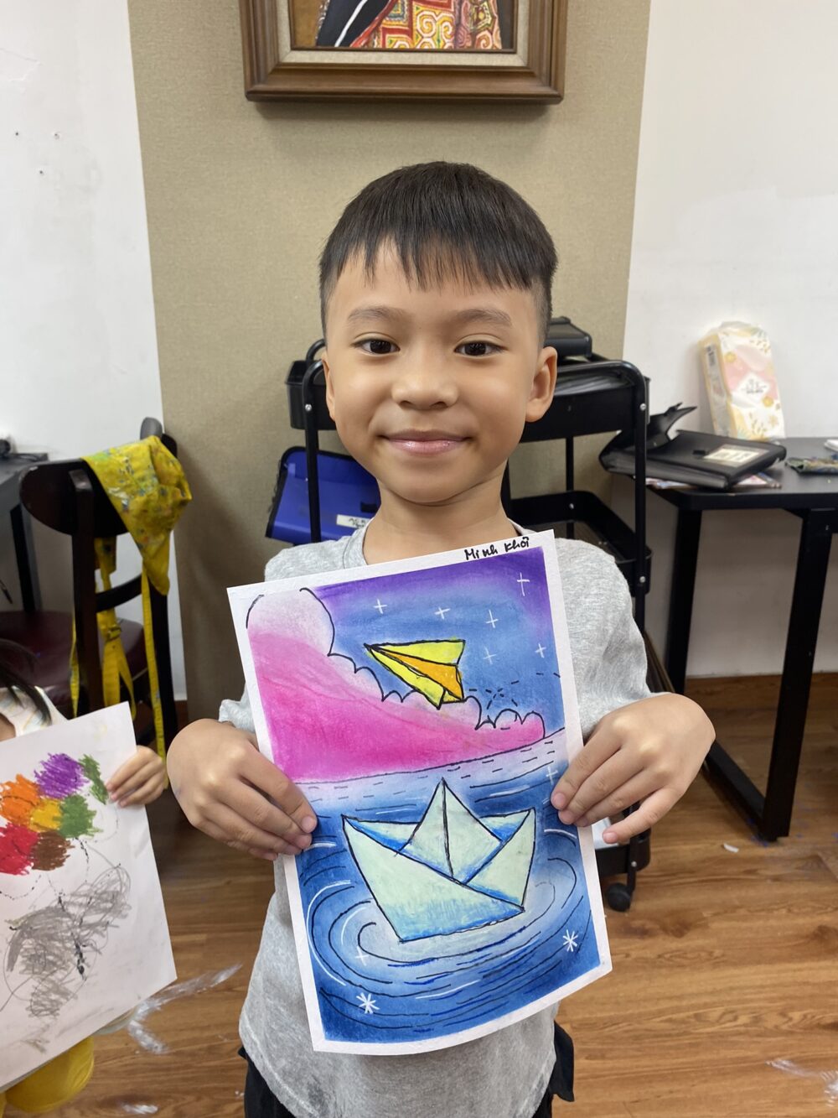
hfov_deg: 53.1
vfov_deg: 67.3
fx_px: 839
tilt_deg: -18.1
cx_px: 419
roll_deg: +0.3
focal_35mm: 26
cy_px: 559
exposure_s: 1/121
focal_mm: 4.25
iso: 100
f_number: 1.8
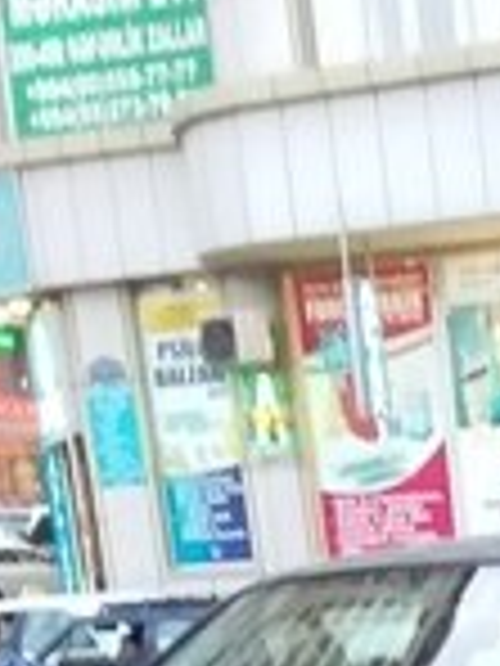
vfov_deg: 16.7
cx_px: 793
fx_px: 2003
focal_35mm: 104
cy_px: 1071
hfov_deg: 13.3
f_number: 2.2
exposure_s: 1/50
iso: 160
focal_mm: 3.3
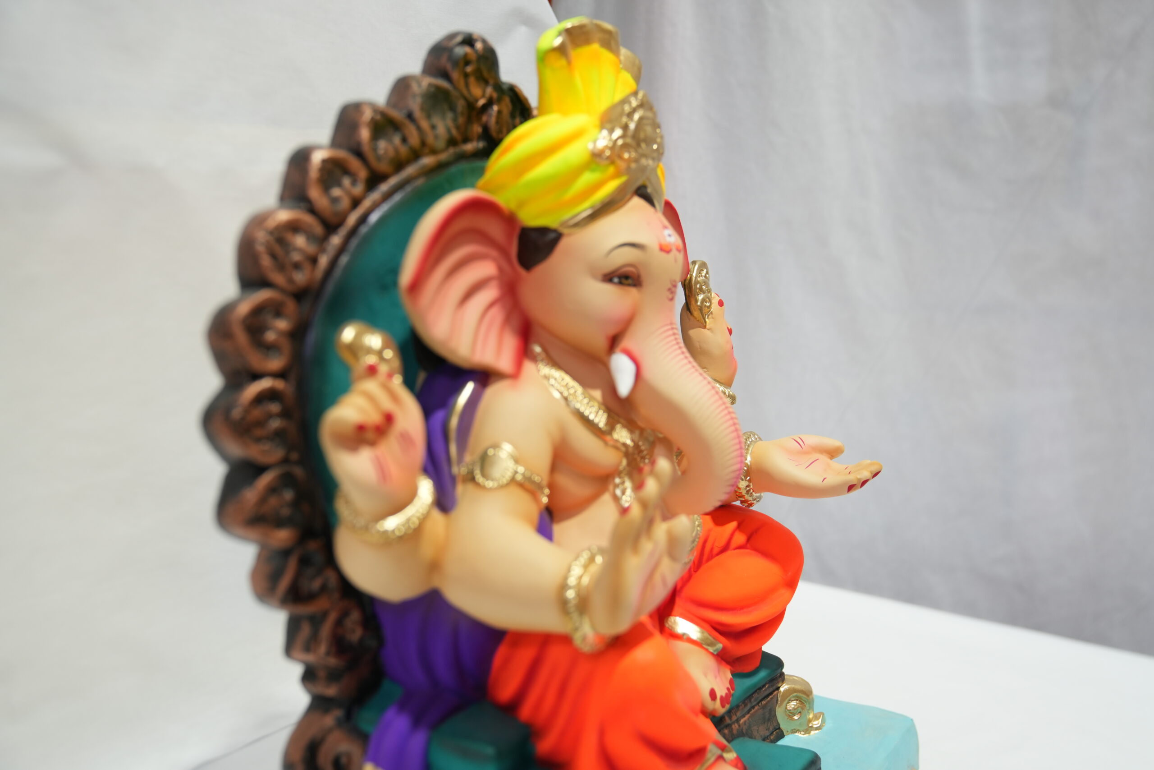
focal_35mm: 34
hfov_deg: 55.8
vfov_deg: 38.9
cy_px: 385
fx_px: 1090
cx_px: 577
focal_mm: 34
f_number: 3.5
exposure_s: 1/200
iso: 800
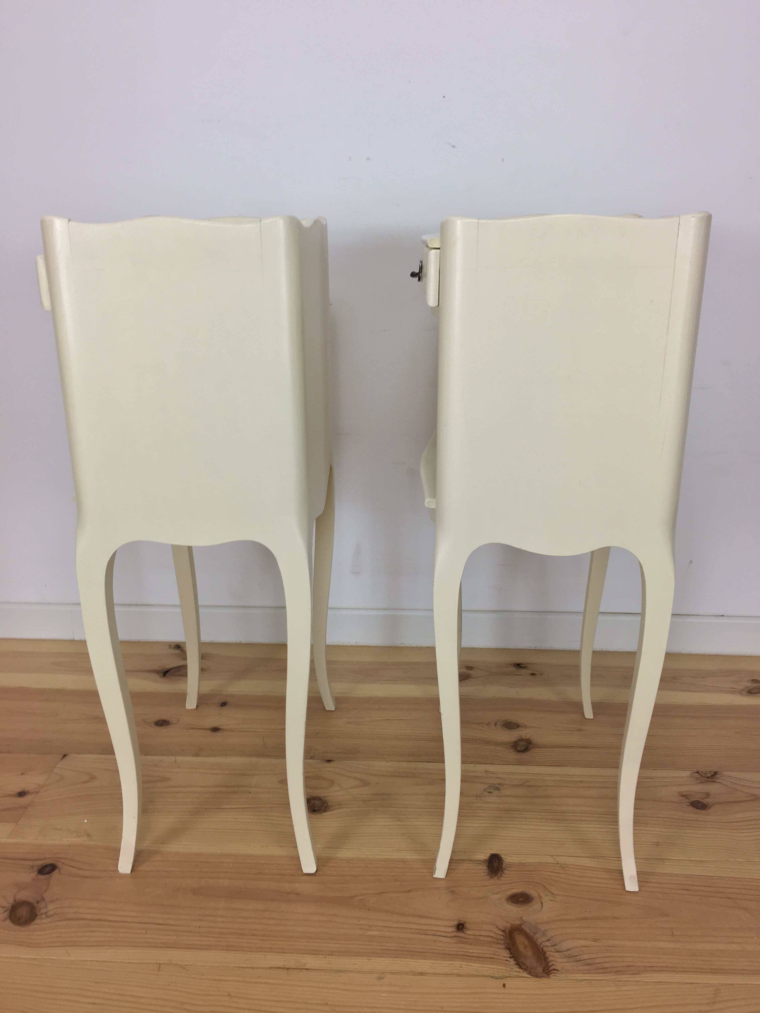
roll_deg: +0.1
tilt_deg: -18.1
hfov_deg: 48.2
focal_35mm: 29
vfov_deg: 61.7
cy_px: 506
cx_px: 380
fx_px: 849
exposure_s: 1/33
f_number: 2.2
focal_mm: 4.15
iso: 32
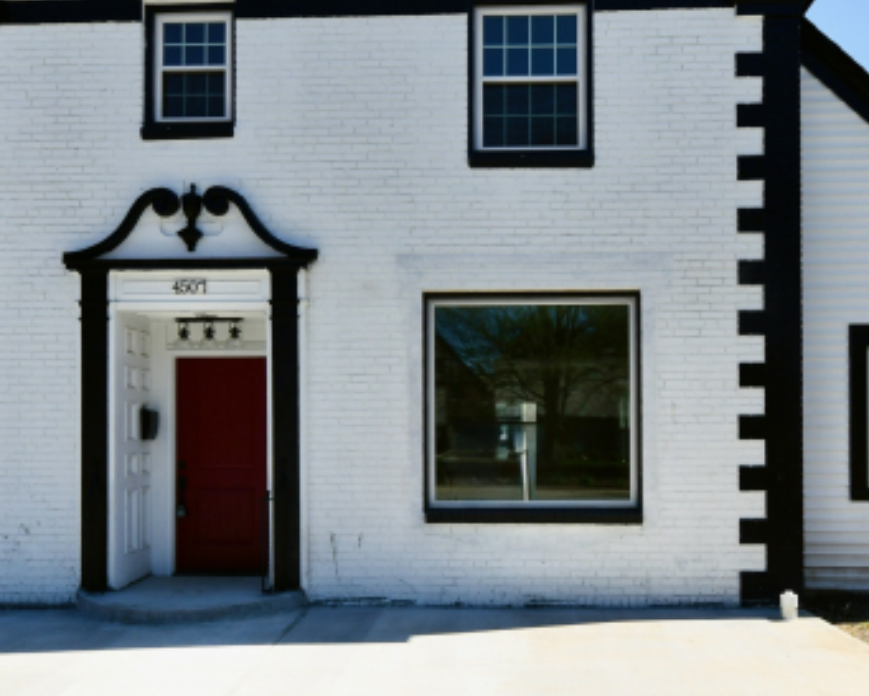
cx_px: 450
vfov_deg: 41.8
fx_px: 901
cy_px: 460
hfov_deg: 51.5
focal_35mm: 35
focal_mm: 17
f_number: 13
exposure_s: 1/640
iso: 640
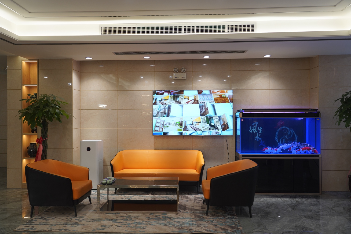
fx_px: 273
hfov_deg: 65.5
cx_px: 176
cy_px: 117
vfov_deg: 46.4
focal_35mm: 28
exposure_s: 1/60
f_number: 4
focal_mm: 28
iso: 400
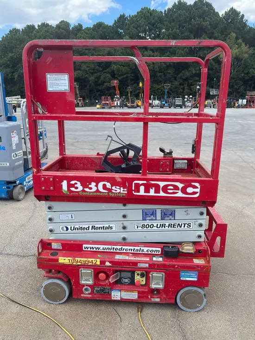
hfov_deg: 53.1
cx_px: 128
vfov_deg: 67.3
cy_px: 170
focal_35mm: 26
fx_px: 255
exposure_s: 1/1186
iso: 50
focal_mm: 5.1
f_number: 1.6
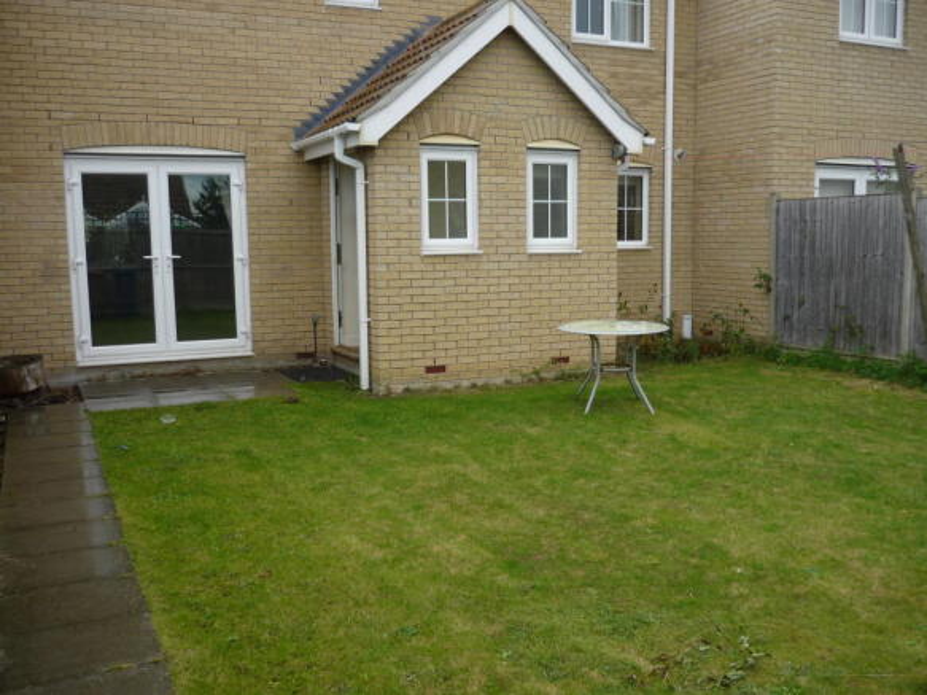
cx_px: 464
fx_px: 884
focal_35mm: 33
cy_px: 348
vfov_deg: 42.9
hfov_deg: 55.4
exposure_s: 1/500
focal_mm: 5.5
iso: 100
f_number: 2.8
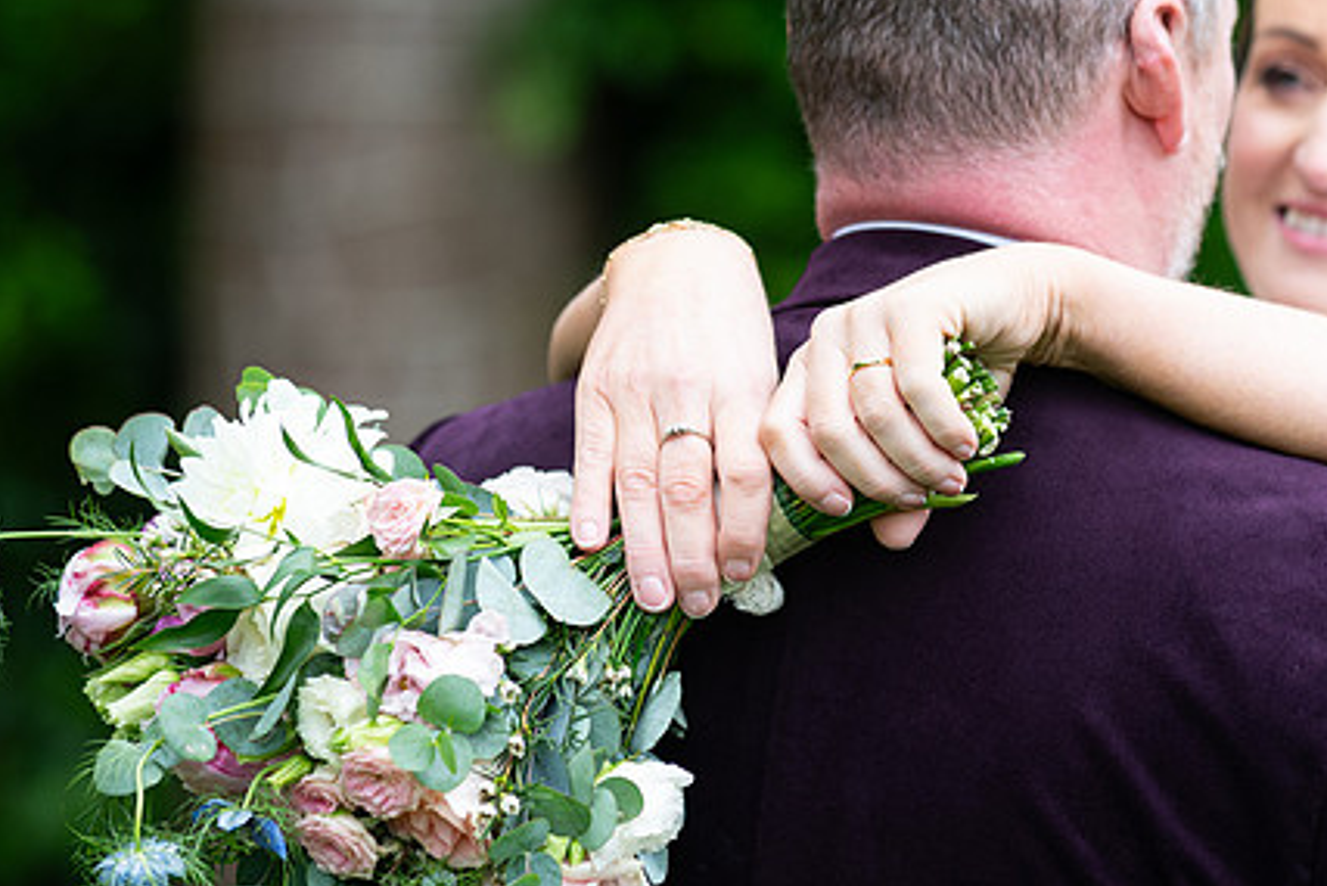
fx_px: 7264
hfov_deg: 10.4
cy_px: 371
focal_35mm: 197
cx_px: 892
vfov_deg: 7.0
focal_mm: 145
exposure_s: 1/200
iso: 250
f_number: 3.5
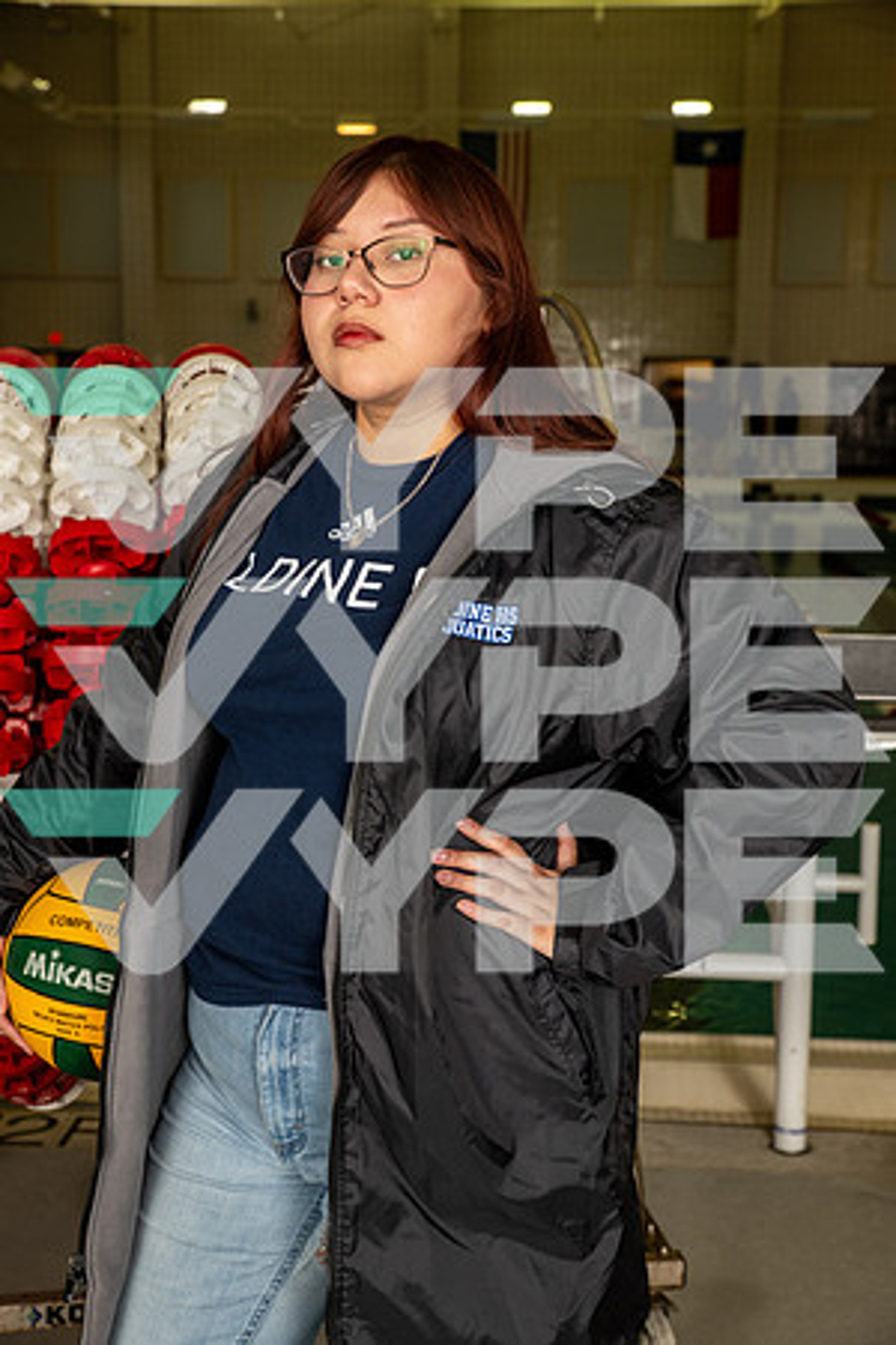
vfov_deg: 36.2
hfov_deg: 24.6
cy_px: 672
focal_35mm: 55
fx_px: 2053
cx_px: 448
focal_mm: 55
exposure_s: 1/250
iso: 500
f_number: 7.1
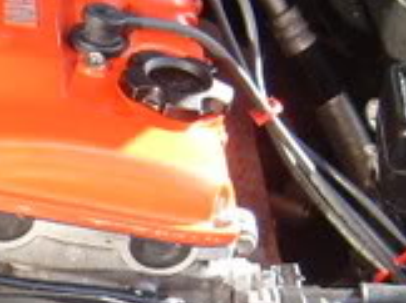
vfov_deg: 8.5
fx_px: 2026
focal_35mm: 173
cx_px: -65
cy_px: 328
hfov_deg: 11.2
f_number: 2.8
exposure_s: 1/180
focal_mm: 5.8
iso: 80
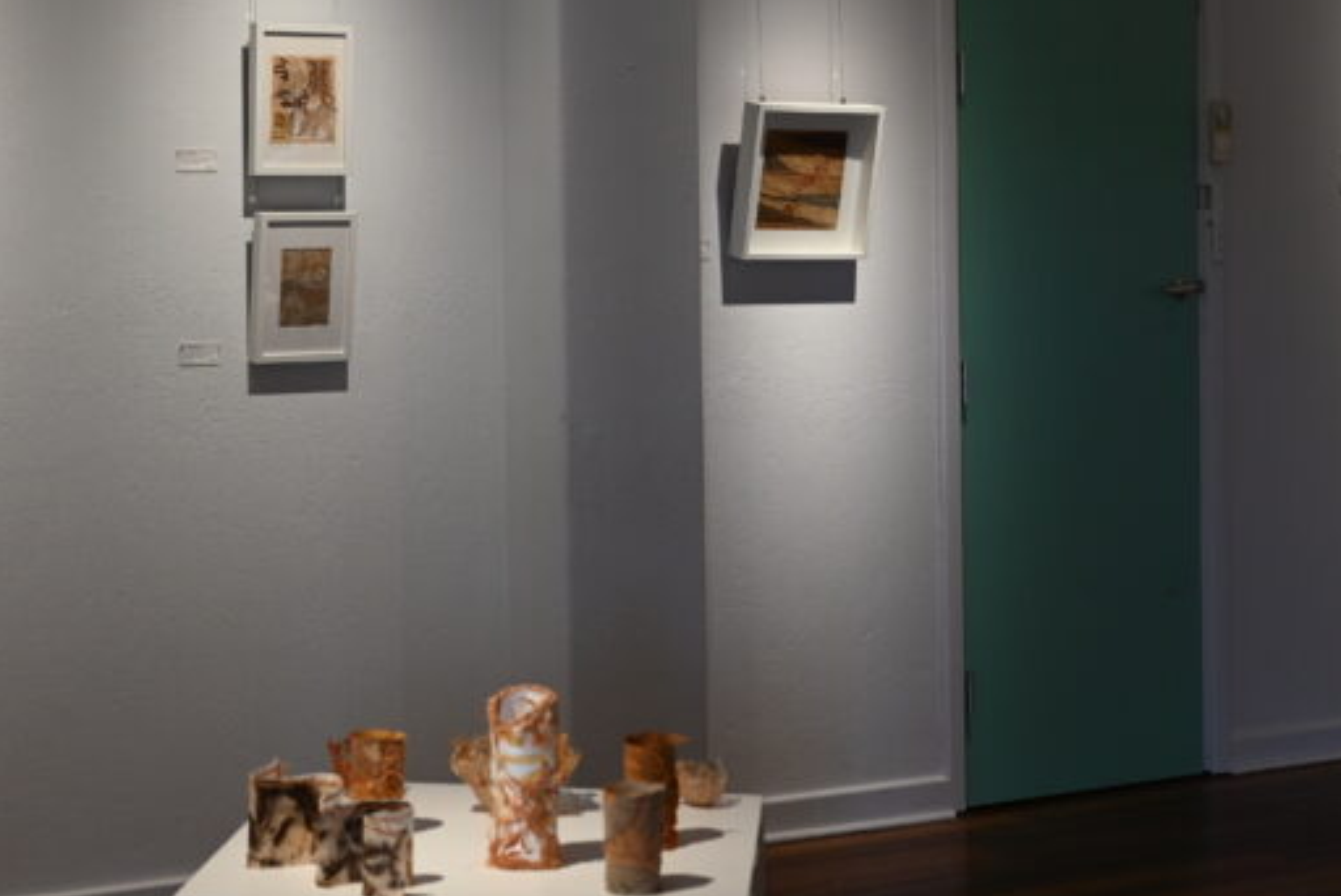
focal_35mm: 70
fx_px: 2609
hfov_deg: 28.1
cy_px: 225
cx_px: 238
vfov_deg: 19.3
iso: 400
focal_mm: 35
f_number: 3.5
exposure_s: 1/250
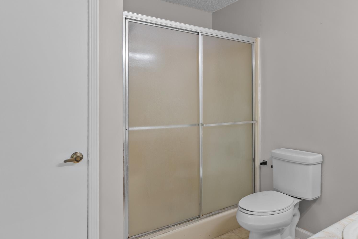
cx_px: 207
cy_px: 111
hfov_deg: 71.0
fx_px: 249
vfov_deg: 51.2
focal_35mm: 25
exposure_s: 1/3
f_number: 9
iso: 200
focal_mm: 10
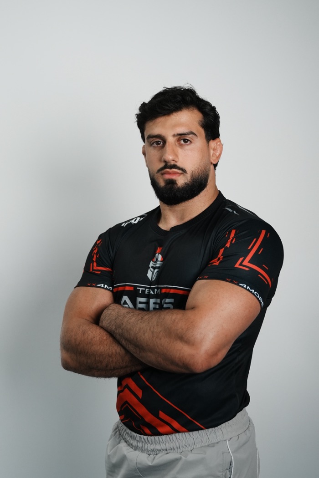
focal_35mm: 54
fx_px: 718
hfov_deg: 25.1
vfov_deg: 36.9
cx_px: 160
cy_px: 239
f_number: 2.8
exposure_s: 1/200
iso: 500
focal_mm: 36
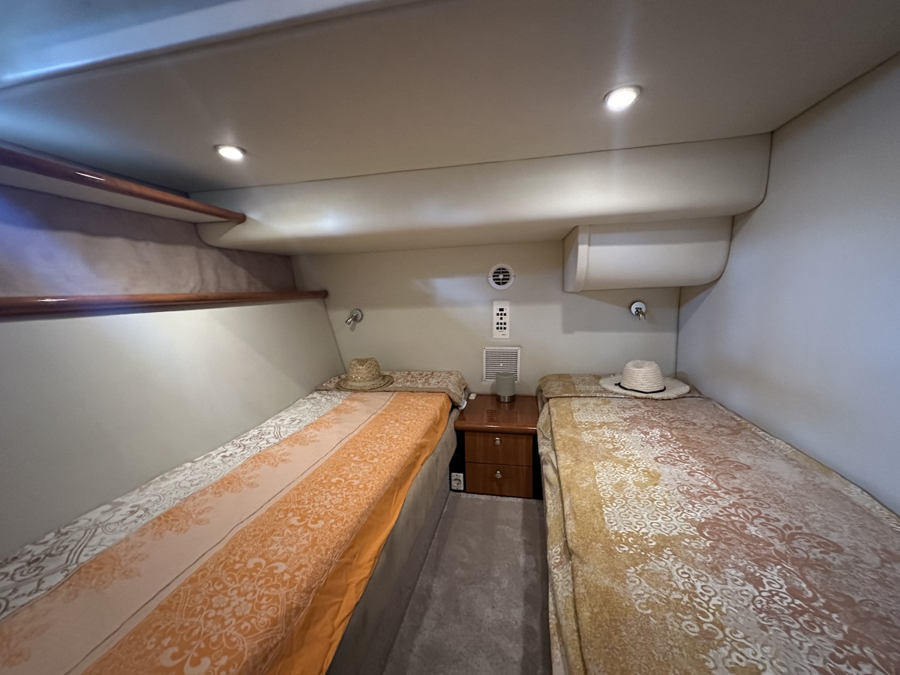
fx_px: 364
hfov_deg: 102.1
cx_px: 450
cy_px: 338
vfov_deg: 85.7
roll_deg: +1.2
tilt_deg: -7.4
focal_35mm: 14
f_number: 2.2
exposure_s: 1/47
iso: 1250
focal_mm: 2.22
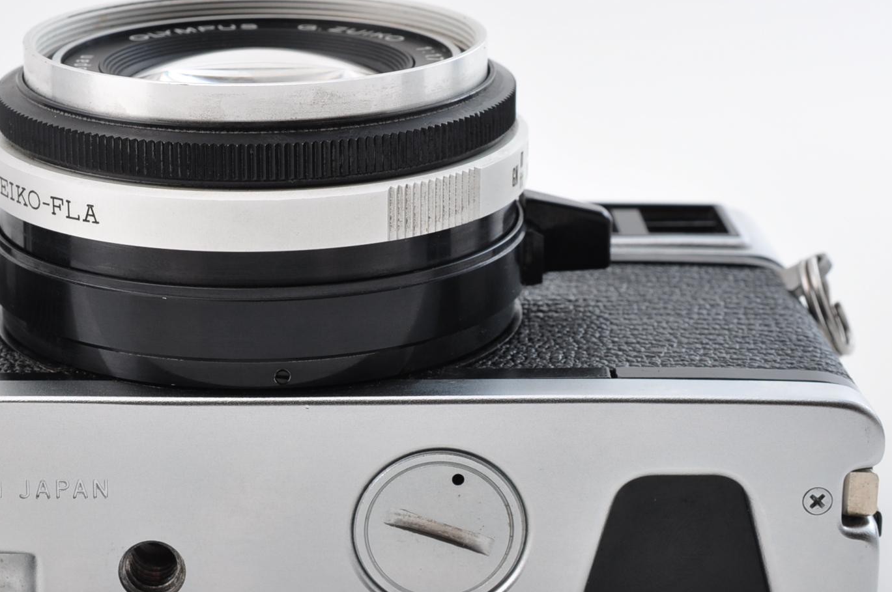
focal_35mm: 94
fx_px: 2326
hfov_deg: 21.6
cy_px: 331
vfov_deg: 14.5
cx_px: 265
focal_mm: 40
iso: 200
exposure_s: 1/200
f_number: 14
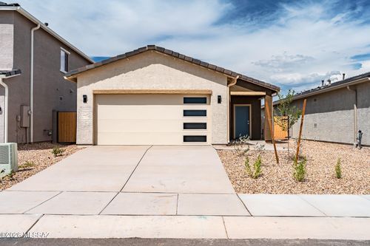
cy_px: 123
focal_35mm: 29
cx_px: 185
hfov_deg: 63.7
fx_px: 298
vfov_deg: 44.9
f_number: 8
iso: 400
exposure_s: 1/8000
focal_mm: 29
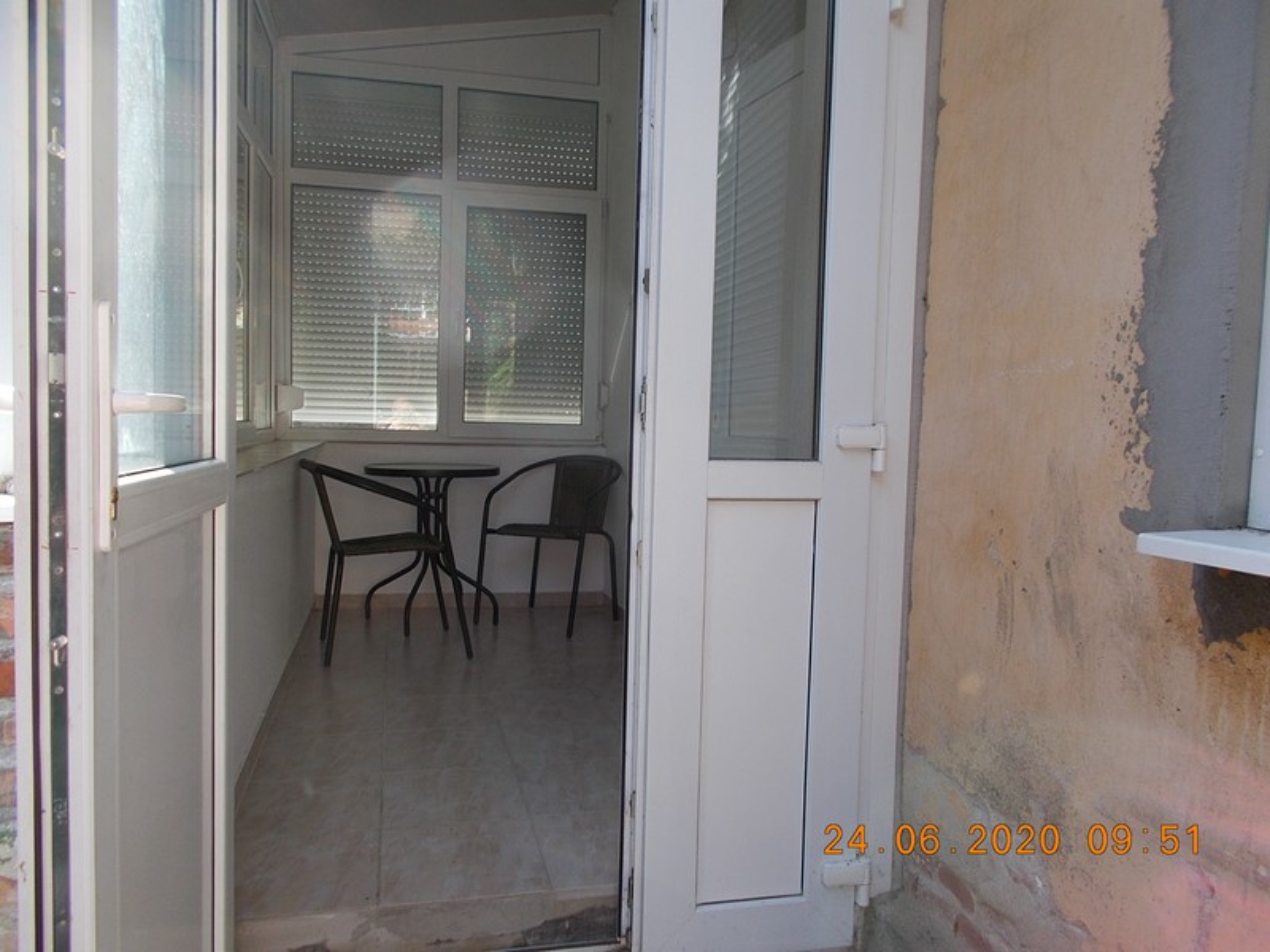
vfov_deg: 53.1
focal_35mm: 26
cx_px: 635
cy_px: 476
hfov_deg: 67.3
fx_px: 954
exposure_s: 1/125
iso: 80
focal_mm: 4.6
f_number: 3.2
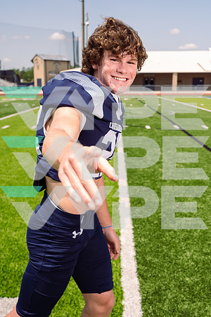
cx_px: 106
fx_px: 378
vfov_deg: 45.4
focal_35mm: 43
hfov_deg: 31.2
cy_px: 158
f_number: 6.3
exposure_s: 1/250
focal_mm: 43
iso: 50
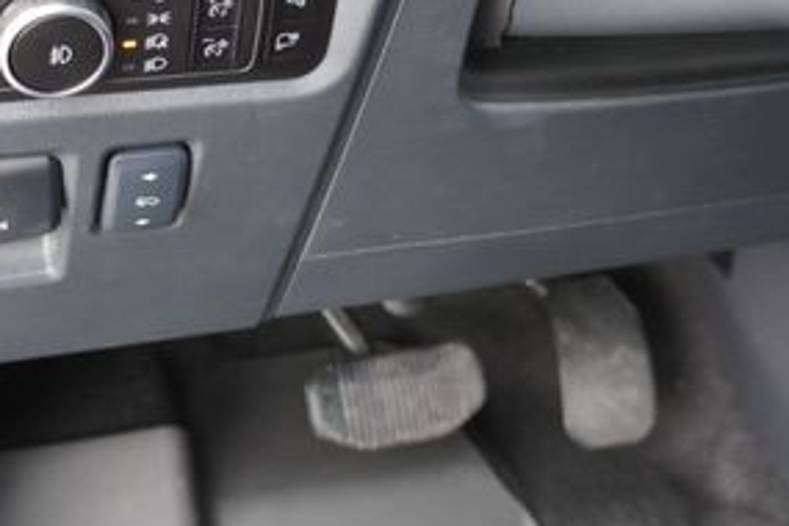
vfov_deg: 24.0
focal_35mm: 54
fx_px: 1183
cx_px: 282
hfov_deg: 36.6
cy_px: 3
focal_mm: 16
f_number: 3.5
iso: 1000
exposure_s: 1/60
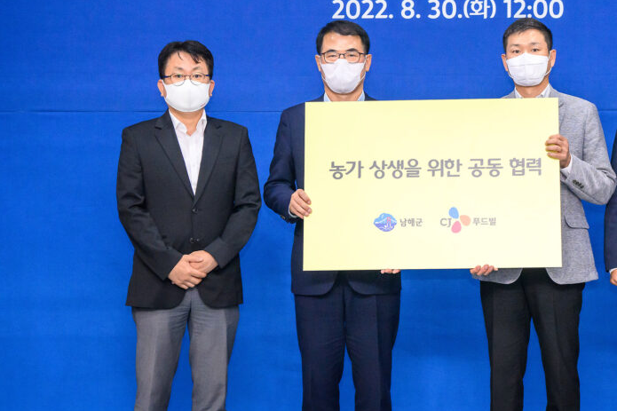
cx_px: 447
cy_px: 113
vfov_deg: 16.8
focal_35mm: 81
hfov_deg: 24.8
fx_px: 1388
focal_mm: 55
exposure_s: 1/160
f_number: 5
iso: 2000
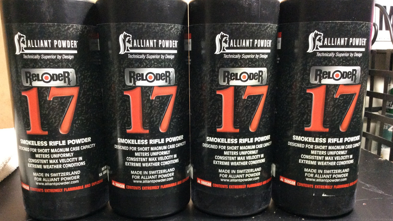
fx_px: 365
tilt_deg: -13.5
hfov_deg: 56.6
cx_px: 196
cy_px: 143
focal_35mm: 35
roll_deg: +1.0
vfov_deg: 33.5
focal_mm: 3.3
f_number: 2.4
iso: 320
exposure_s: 1/17
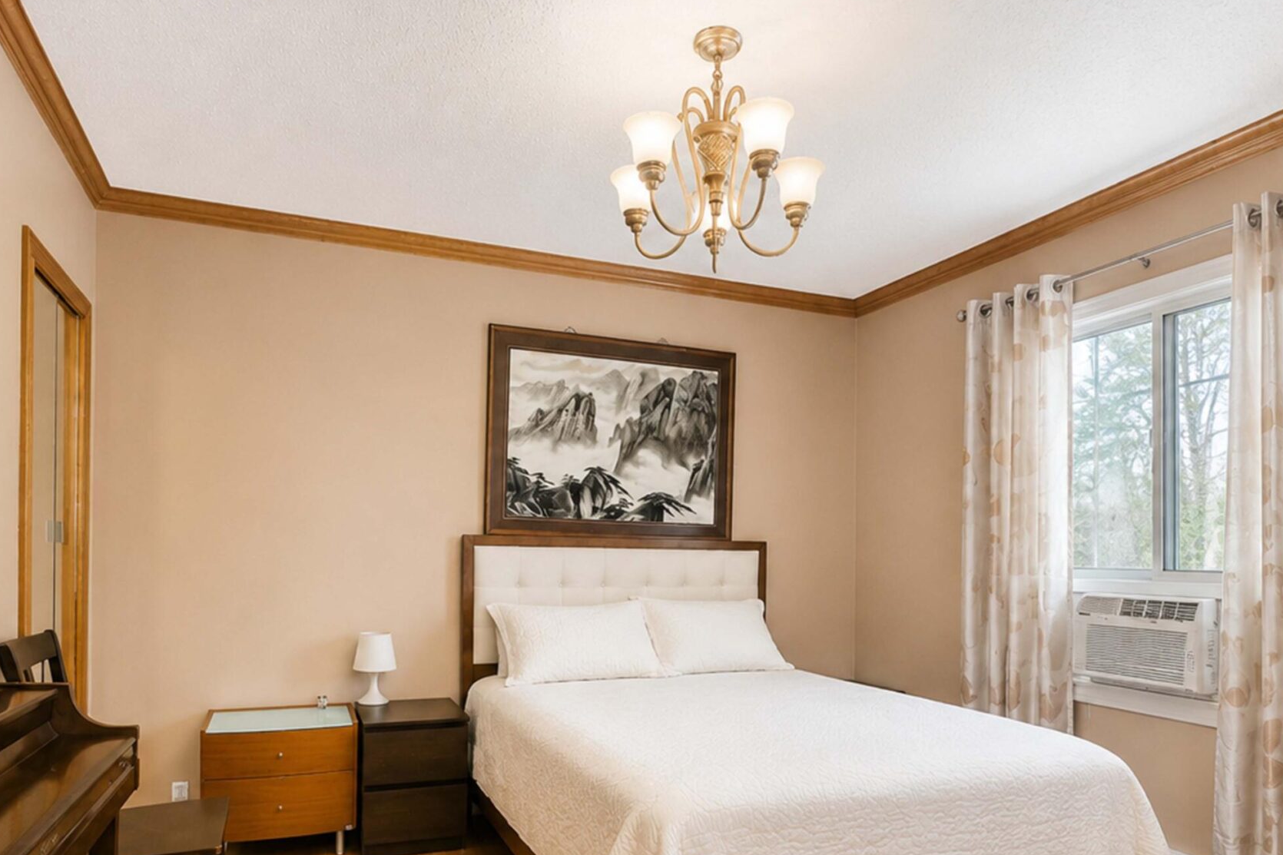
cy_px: 559
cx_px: 642
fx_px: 820
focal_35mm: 23
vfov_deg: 54.2
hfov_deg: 76.1
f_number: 7.1
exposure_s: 1/60
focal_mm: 10
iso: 2000
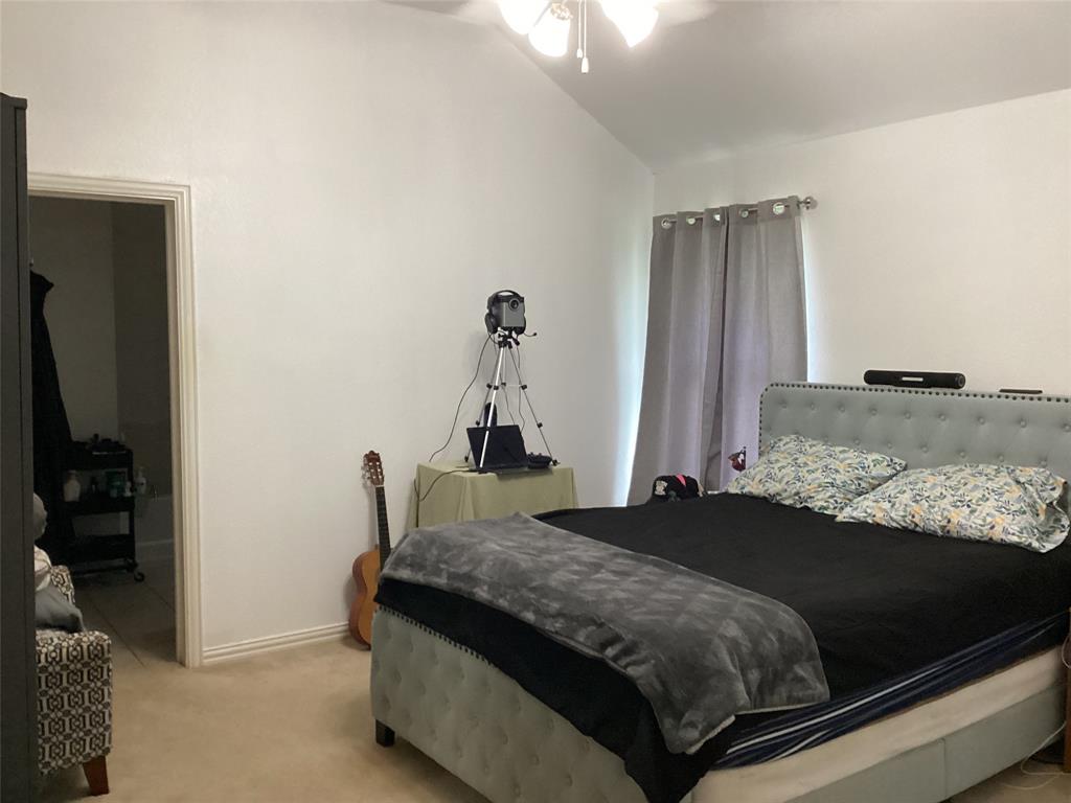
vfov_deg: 45.4
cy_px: 402
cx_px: 536
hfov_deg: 58.4
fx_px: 959
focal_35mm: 31
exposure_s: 1/60
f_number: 2.4
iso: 320
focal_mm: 3.3
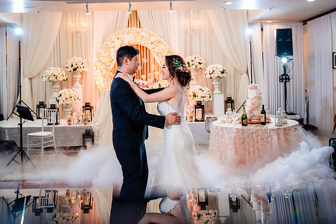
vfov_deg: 35.8
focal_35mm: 37
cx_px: 171
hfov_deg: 52.0
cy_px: 86
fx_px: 345
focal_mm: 30
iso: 1000
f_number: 3.5
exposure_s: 1/160
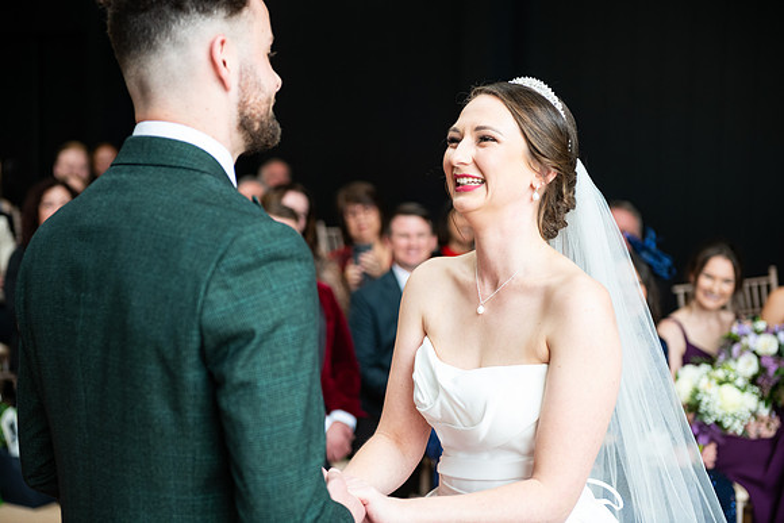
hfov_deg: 28.8
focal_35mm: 70
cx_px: 392
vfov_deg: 19.5
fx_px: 1525
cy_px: 262
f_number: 3.5
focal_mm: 70
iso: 400
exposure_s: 1/200
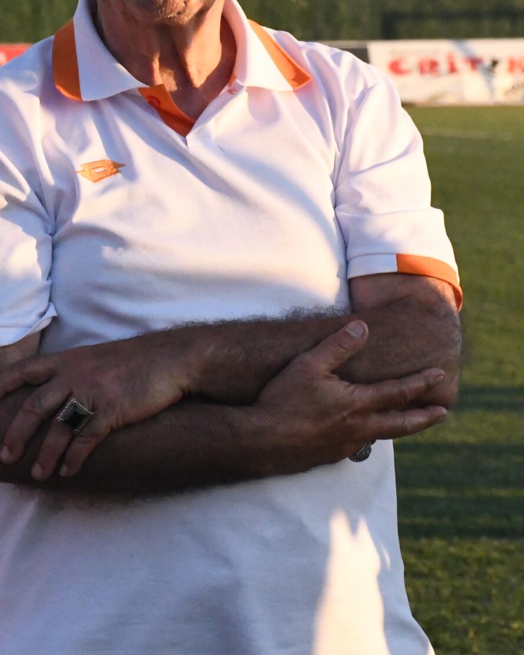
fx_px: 4131
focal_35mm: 213
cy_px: 162
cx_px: 302
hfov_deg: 7.3
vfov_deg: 9.1
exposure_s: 1/1600
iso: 8000
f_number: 10
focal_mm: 66
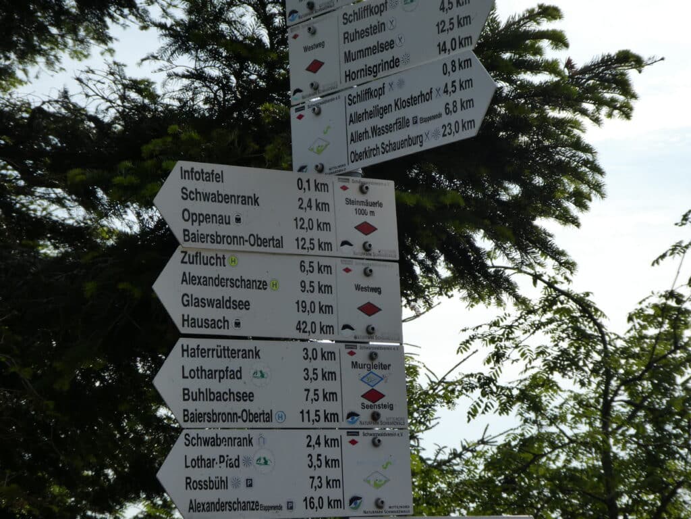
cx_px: 346
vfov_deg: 17.6
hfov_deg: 23.3
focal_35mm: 84
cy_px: 260
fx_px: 1677
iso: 80
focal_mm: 15
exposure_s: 1/1000
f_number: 4.8
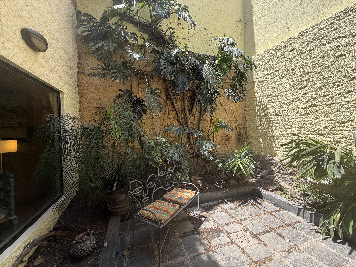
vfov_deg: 85.7
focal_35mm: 14
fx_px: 144
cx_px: 178
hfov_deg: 102.1
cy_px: 134
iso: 50
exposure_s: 1/502
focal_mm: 2.22
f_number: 2.2
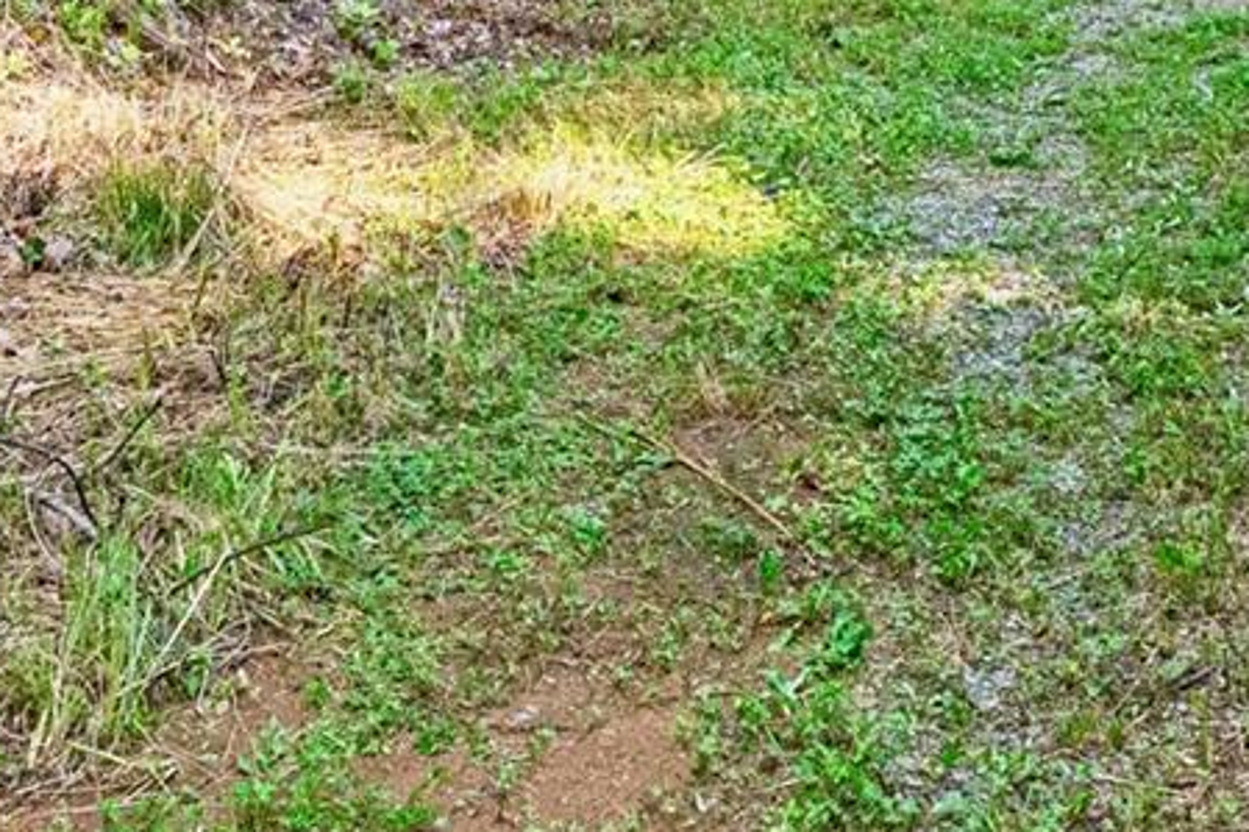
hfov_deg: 26.8
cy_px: -285
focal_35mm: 75
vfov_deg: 16.9
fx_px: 2611
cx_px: 809
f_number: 7.1
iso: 1600
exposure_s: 1/160
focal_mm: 11
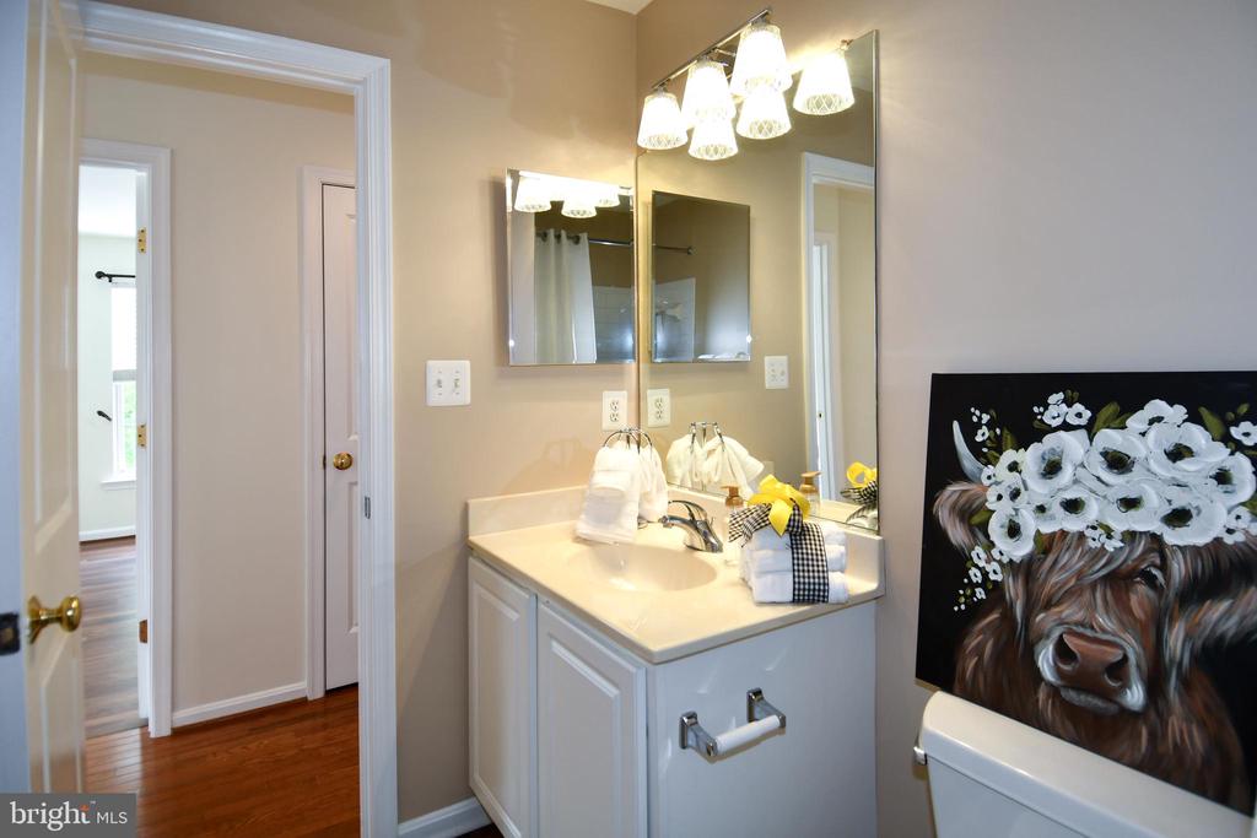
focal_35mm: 18
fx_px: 629
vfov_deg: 67.4
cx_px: 628
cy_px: 419
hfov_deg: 90.0
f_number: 4
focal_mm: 12
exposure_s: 1/60
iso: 250
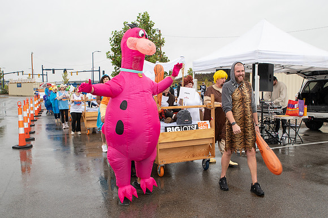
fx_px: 308
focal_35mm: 34
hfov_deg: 56.1
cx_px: 170
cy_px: 118
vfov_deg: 39.0
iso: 400
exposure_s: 1/200
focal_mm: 24
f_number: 7.1
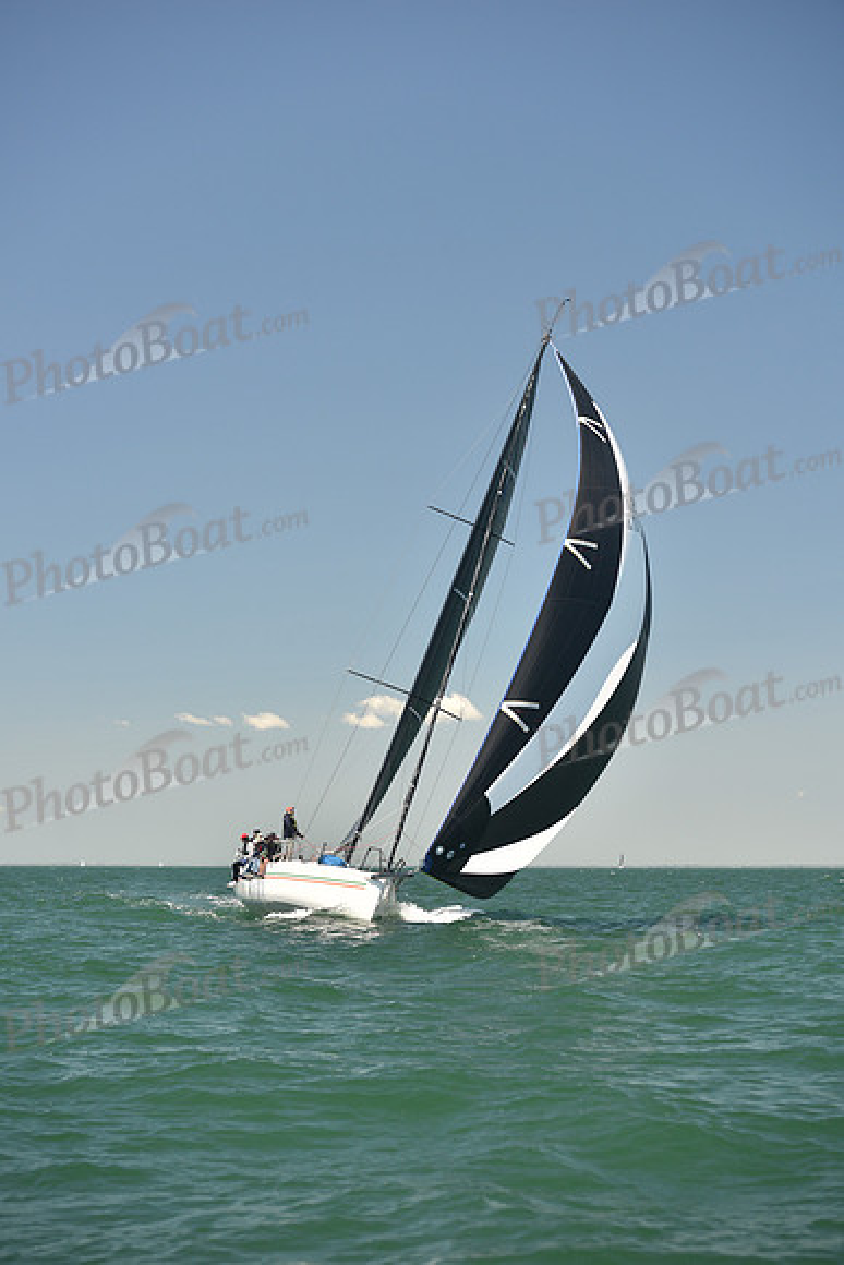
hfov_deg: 19.5
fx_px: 2460
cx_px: 422
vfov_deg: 28.8
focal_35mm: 70
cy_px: 632
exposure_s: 1/800
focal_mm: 70
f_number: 3.5
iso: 250
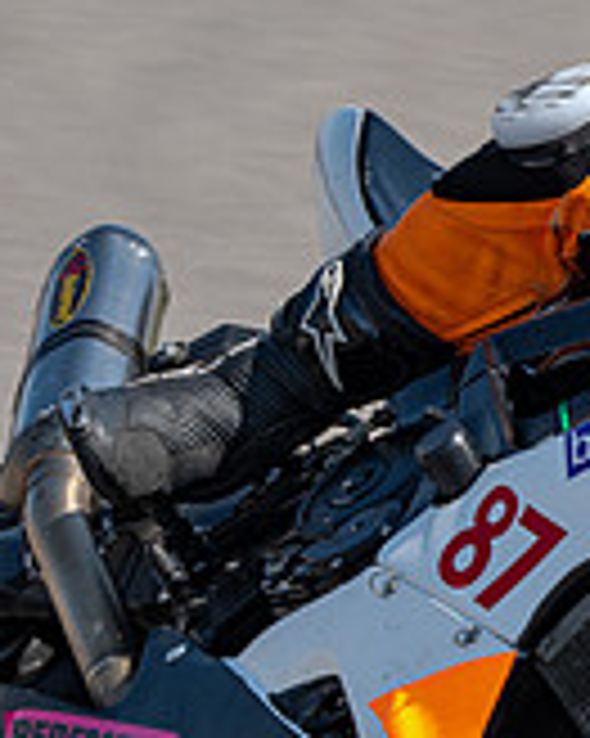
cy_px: 585
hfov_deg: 1.8
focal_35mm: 878
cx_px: 779
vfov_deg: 2.2
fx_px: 19182
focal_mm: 200
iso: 110
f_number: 13
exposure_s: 1/200
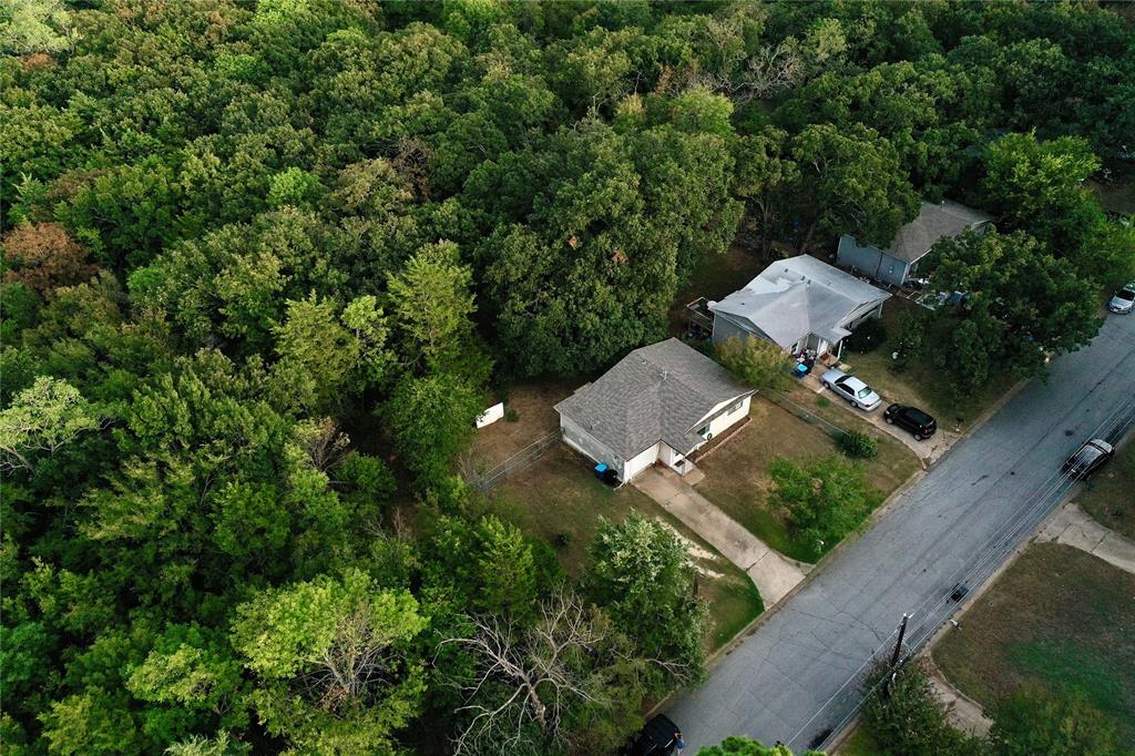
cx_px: 568
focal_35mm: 28
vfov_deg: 46.4
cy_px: 378
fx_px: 882
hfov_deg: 65.5
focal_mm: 10.26
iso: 400
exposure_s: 1/80
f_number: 3.2
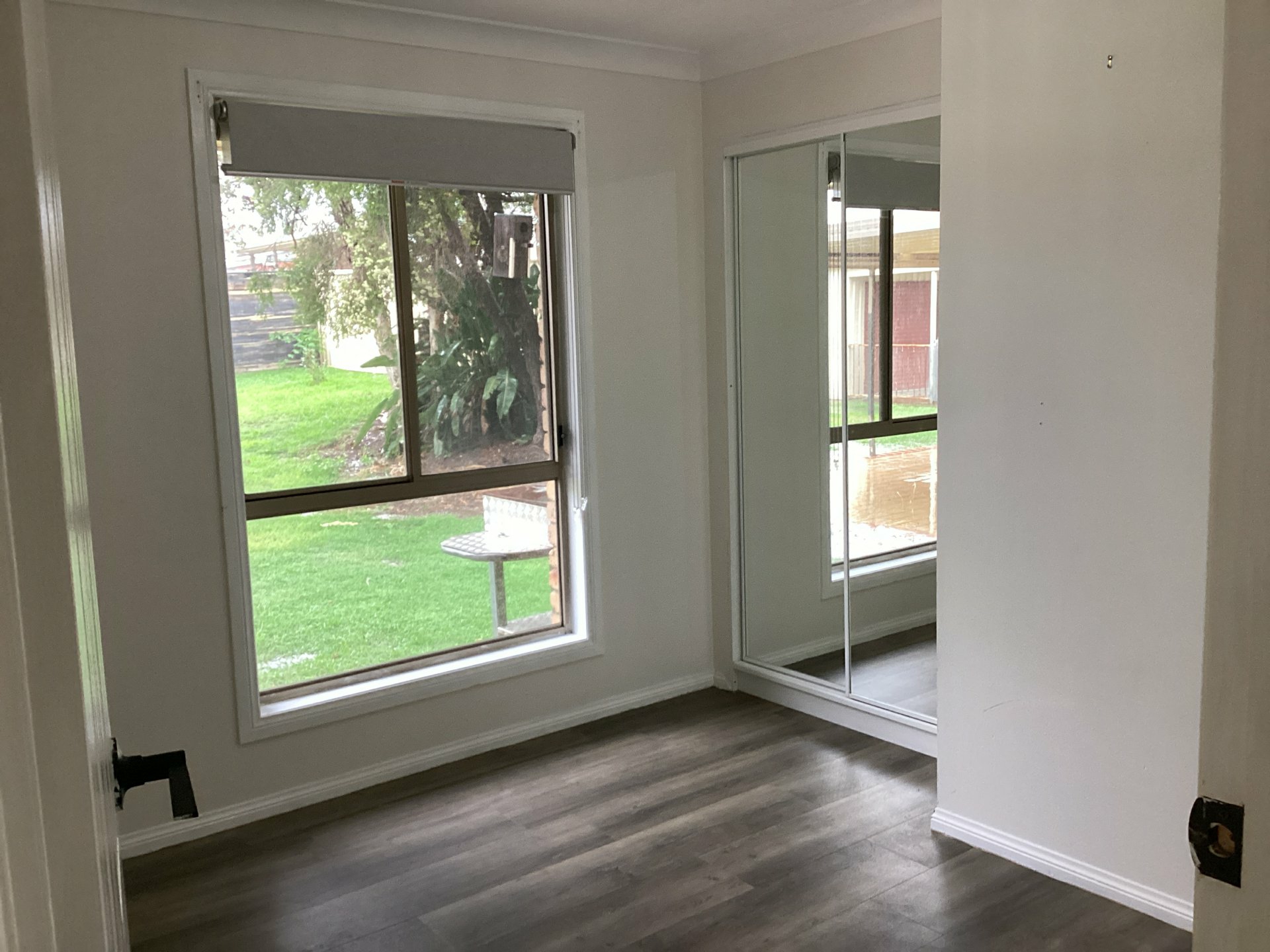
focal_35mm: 31
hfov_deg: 58.4
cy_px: 476
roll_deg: +1.3
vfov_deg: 45.4
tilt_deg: -8.4
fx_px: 1137
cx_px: 635
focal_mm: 3.3
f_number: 2.4
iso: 200
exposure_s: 1/50
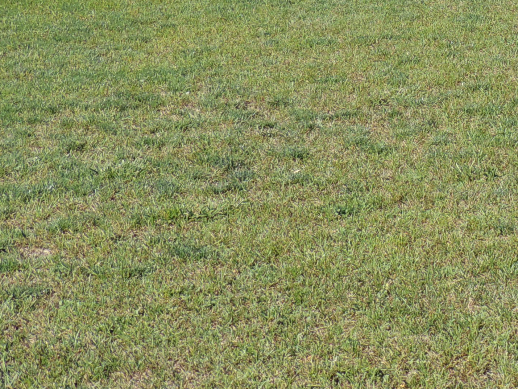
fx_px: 1931
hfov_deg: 14.7
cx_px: 664
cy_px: -178
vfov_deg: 11.1
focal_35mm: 129
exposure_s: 1/800
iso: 100
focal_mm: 7.1
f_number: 3.3
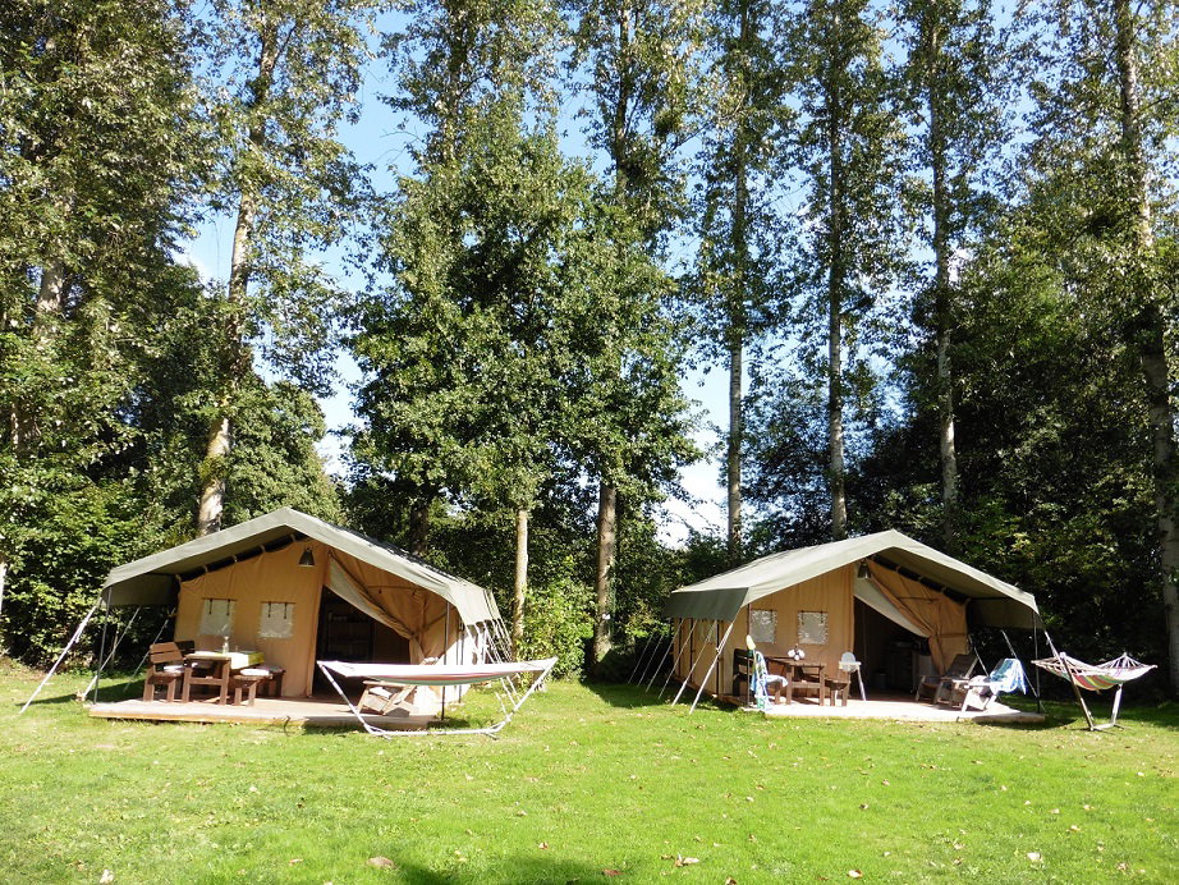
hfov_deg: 71.6
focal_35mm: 24
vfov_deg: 56.8
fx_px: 818
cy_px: 442
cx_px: 590
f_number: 4
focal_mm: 4.3
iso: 100
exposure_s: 1/320
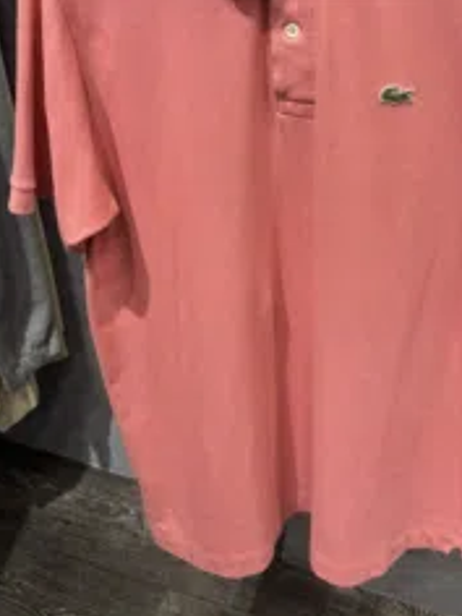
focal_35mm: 44
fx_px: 783
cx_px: 271
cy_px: 154
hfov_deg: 32.8
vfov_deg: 41.7
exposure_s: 1/100
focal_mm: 5.96
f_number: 1.6
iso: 50
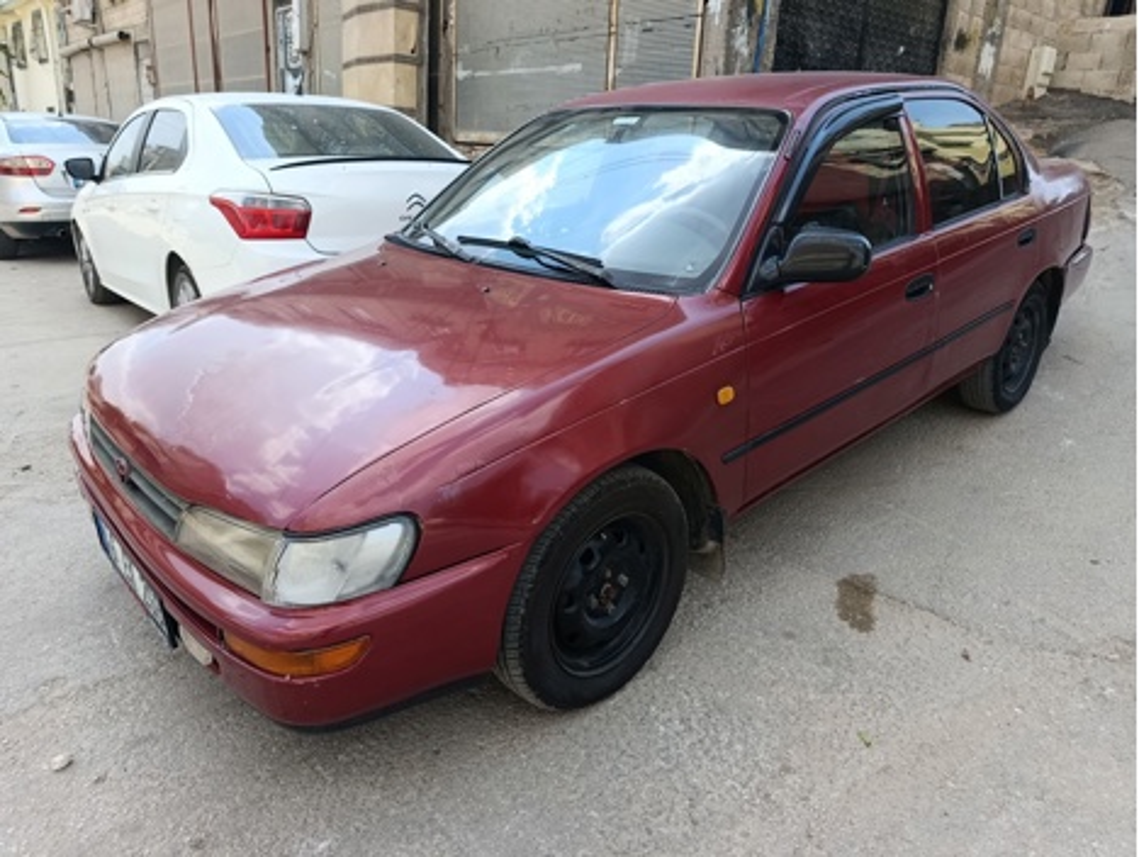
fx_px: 758
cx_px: 570
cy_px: 428
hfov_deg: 73.9
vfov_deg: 59.0
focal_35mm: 23
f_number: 1.65
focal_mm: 6.11
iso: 50
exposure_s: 1/185
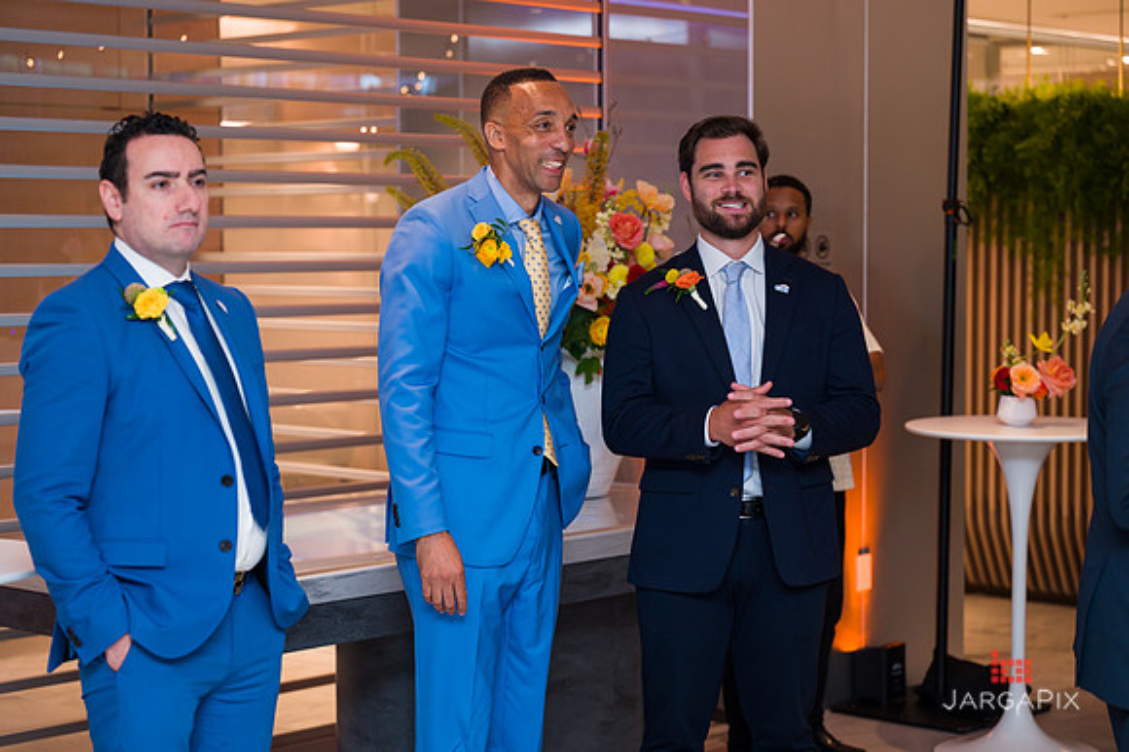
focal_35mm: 72
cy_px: 376
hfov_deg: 28.2
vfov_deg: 19.0
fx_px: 2245
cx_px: 564
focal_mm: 70
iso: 800
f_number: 3.2
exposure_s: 1/160
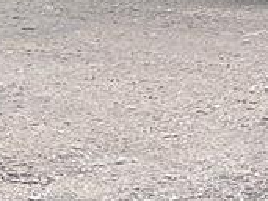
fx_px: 3010
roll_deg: -0.8
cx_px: 983
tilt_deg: -1.3
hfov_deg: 4.7
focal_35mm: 389
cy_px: -388
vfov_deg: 3.7
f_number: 1.6
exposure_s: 1/1205
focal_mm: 5.96
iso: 32
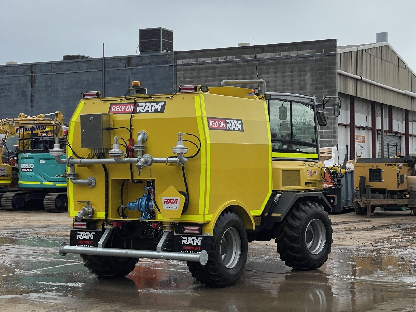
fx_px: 637
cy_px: 158
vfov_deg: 27.5
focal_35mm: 53
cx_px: 210
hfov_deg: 36.2
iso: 25
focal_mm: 6
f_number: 2
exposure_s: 1/1295
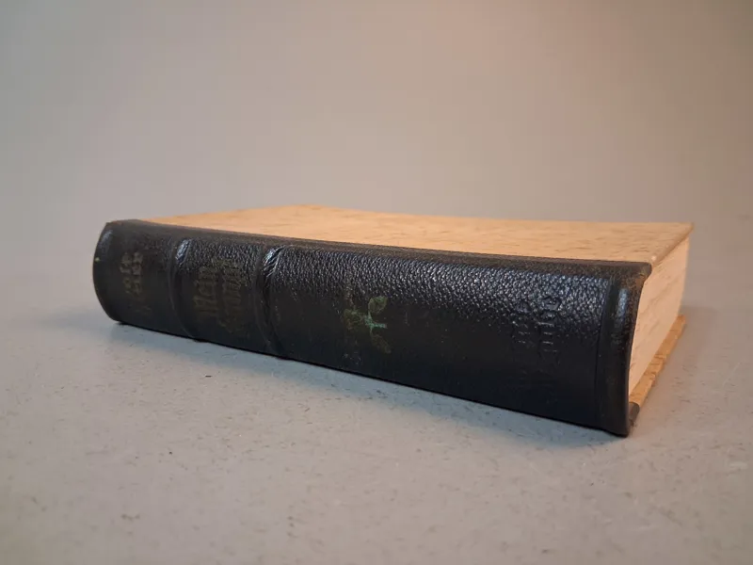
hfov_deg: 65.3
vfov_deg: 51.4
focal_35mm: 27
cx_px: 376
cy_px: 282
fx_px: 587
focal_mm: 4
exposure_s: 1/50
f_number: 1.8
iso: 400
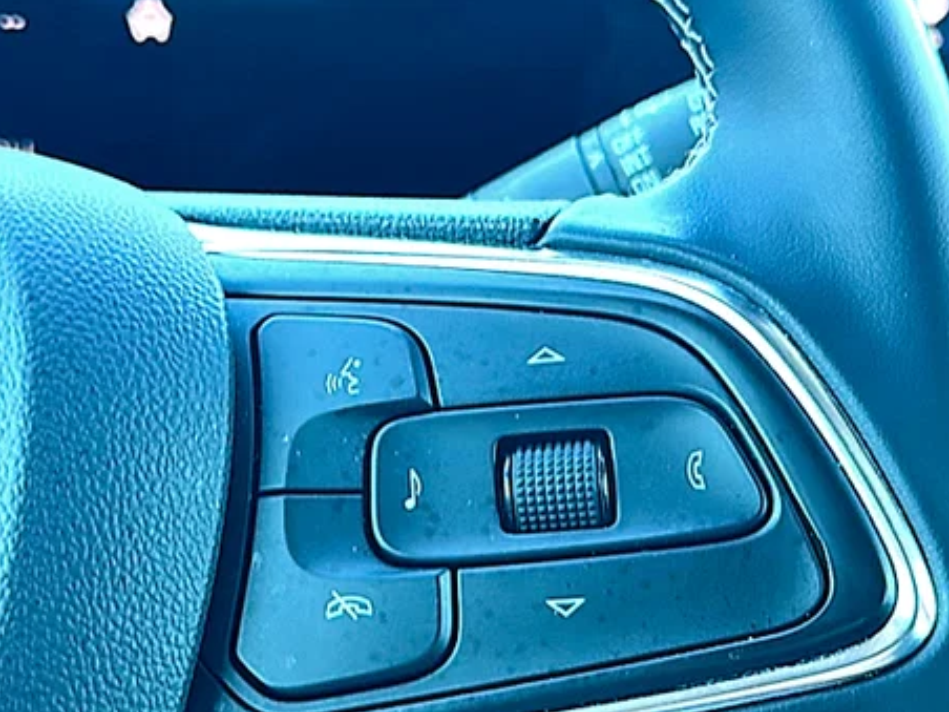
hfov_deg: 31.1
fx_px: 1700
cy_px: 497
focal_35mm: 62
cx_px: 546
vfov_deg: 23.5
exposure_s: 1/44
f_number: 1.78
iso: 50
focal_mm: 6.86
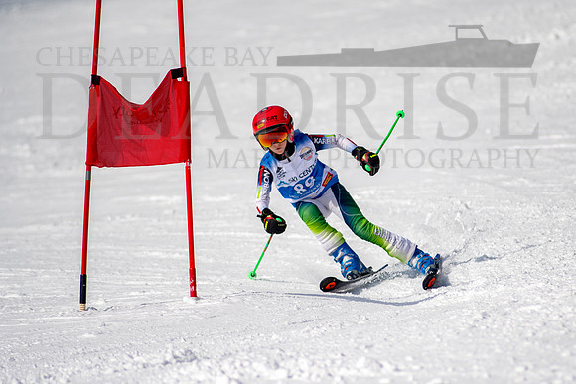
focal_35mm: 545
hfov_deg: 3.8
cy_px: 207
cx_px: 349
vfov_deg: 2.5
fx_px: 8729
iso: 100
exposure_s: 1/6400
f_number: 2.8
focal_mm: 300
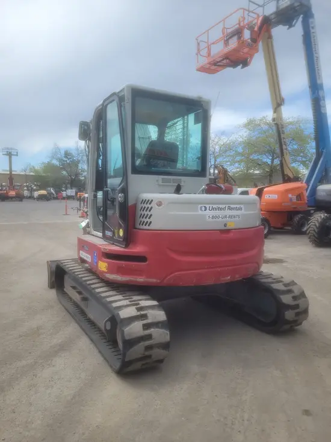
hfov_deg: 53.1
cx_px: 166
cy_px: 221
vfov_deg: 67.3
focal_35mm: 26
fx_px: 331
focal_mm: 5.4
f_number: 1.8
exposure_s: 1/1829
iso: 40
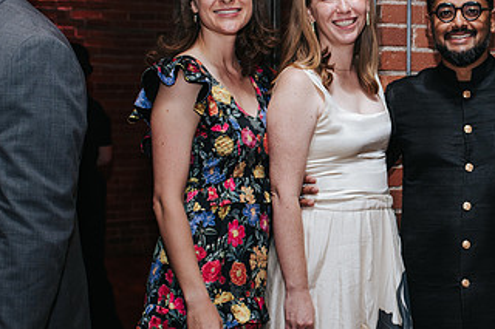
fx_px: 1113
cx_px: 412
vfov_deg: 16.8
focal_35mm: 81
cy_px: 195
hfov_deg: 24.6
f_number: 4
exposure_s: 1/200
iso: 800
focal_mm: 35
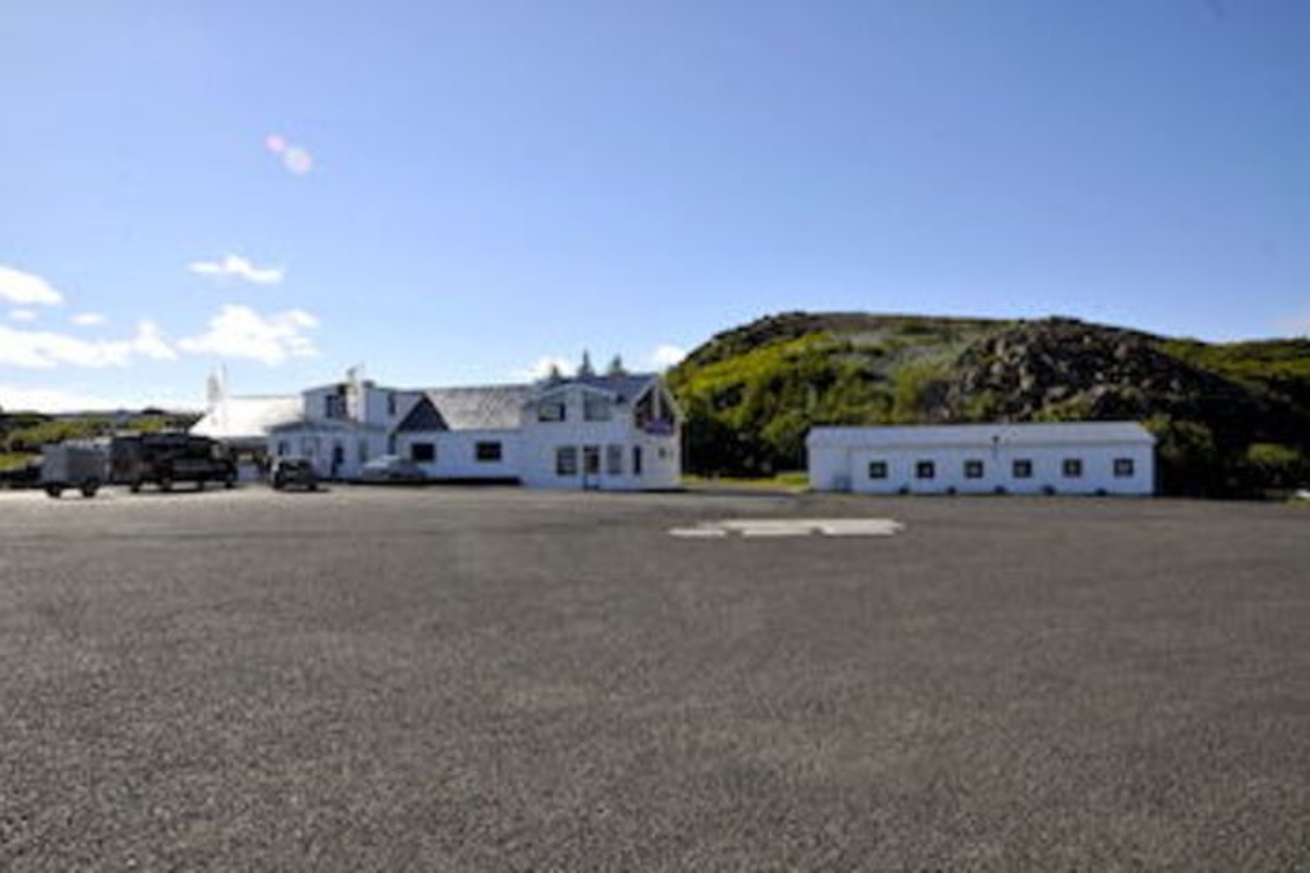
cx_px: 655
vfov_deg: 53.1
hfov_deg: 73.7
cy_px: 436
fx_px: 873
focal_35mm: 24
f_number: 13
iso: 640
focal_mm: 16
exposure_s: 1/640
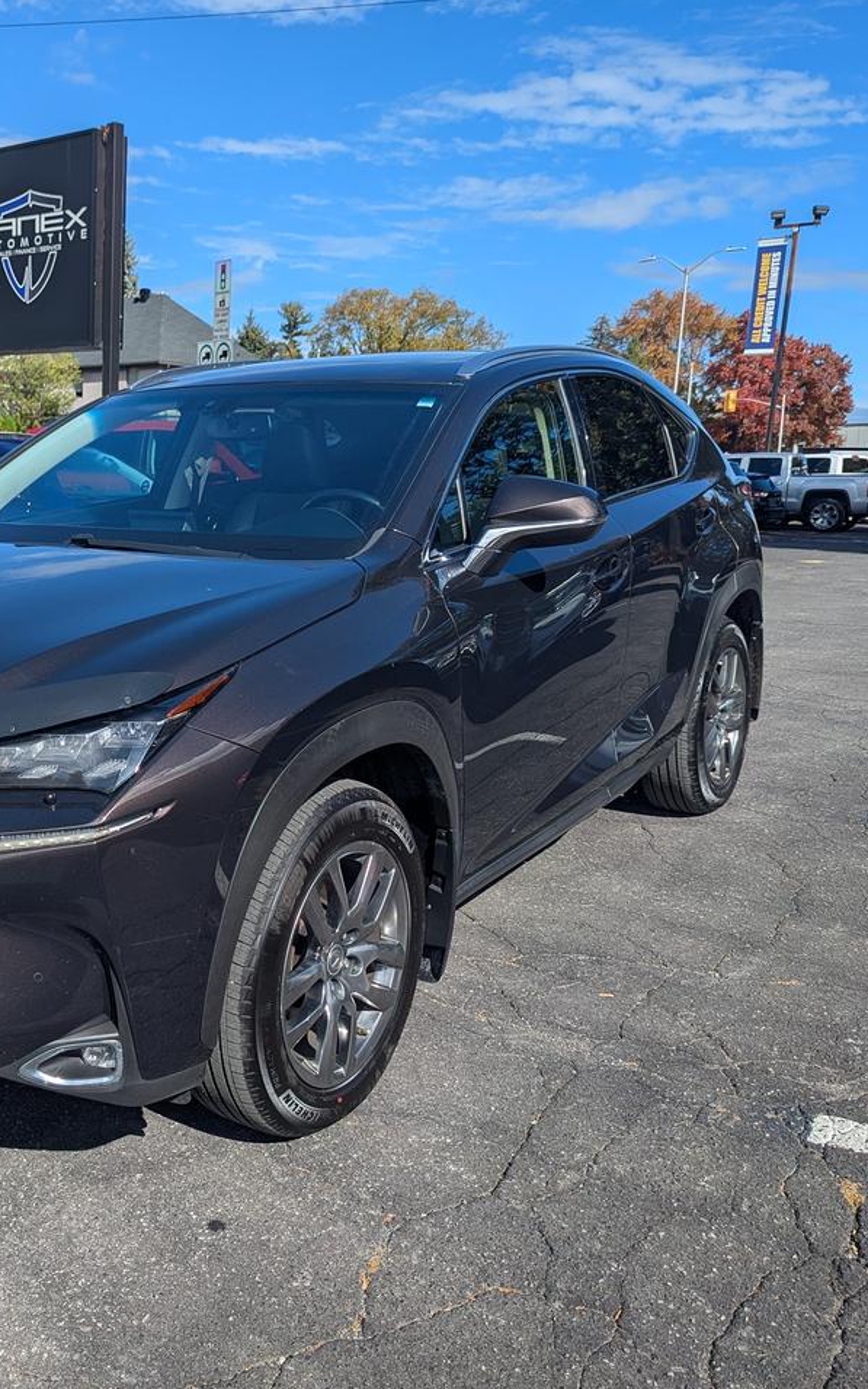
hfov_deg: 36.2
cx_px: 193
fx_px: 1287
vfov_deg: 56.7
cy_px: 695
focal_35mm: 34
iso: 43
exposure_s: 1/2179
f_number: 1.85
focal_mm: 6.81
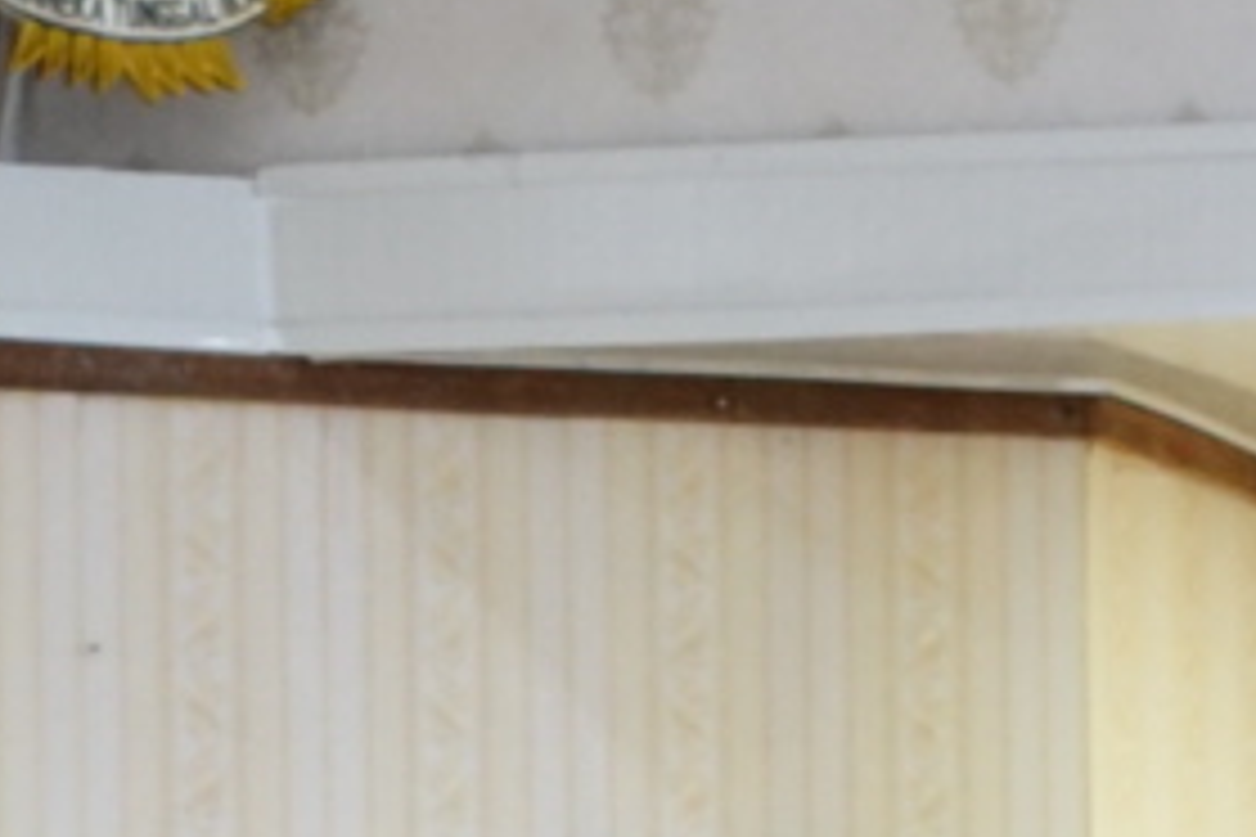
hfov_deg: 4.2
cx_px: 581
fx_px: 17199
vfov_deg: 2.8
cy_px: 2223
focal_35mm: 493
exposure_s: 1/30
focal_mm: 85
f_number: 4
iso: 2000
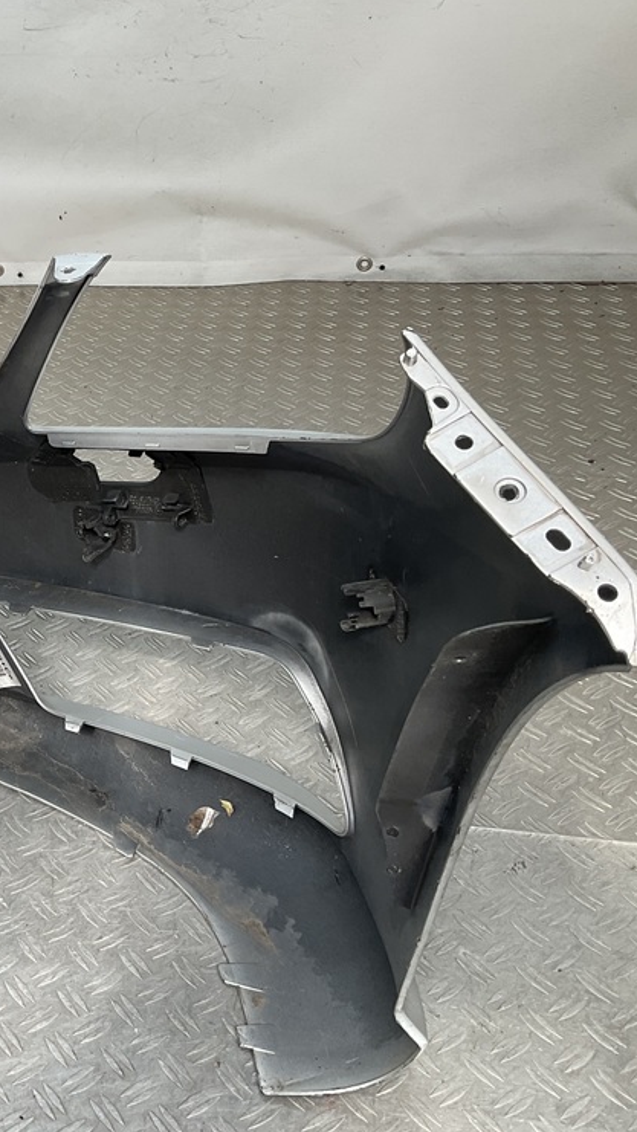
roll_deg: +7.3
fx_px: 1291
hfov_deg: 25.8
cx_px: -53
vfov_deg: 47.4
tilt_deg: -34.3
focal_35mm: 43
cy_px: 570
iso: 16
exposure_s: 1/130
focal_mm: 3
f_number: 1.8
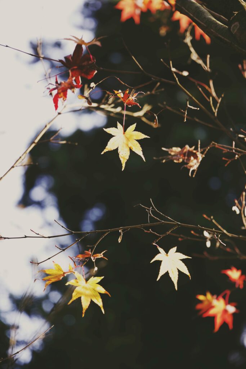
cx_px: 123
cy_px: 184
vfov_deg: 19.5
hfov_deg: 13.0
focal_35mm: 105
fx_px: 1076
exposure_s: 1/60
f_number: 5.6
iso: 140
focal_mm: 105
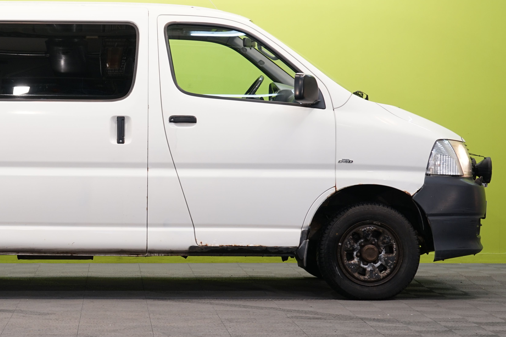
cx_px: 83
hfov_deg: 18.1
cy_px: 152
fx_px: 1574
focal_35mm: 112
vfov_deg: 12.2
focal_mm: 62
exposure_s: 1/25
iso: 320
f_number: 5.6
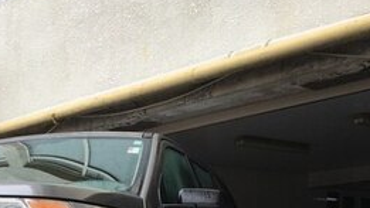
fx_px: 785
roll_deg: +0.5
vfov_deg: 14.2
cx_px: 44
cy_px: 309
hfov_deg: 25.8
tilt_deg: -1.4
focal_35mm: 80
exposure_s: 1/249
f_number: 2.2
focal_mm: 4.15
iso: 25
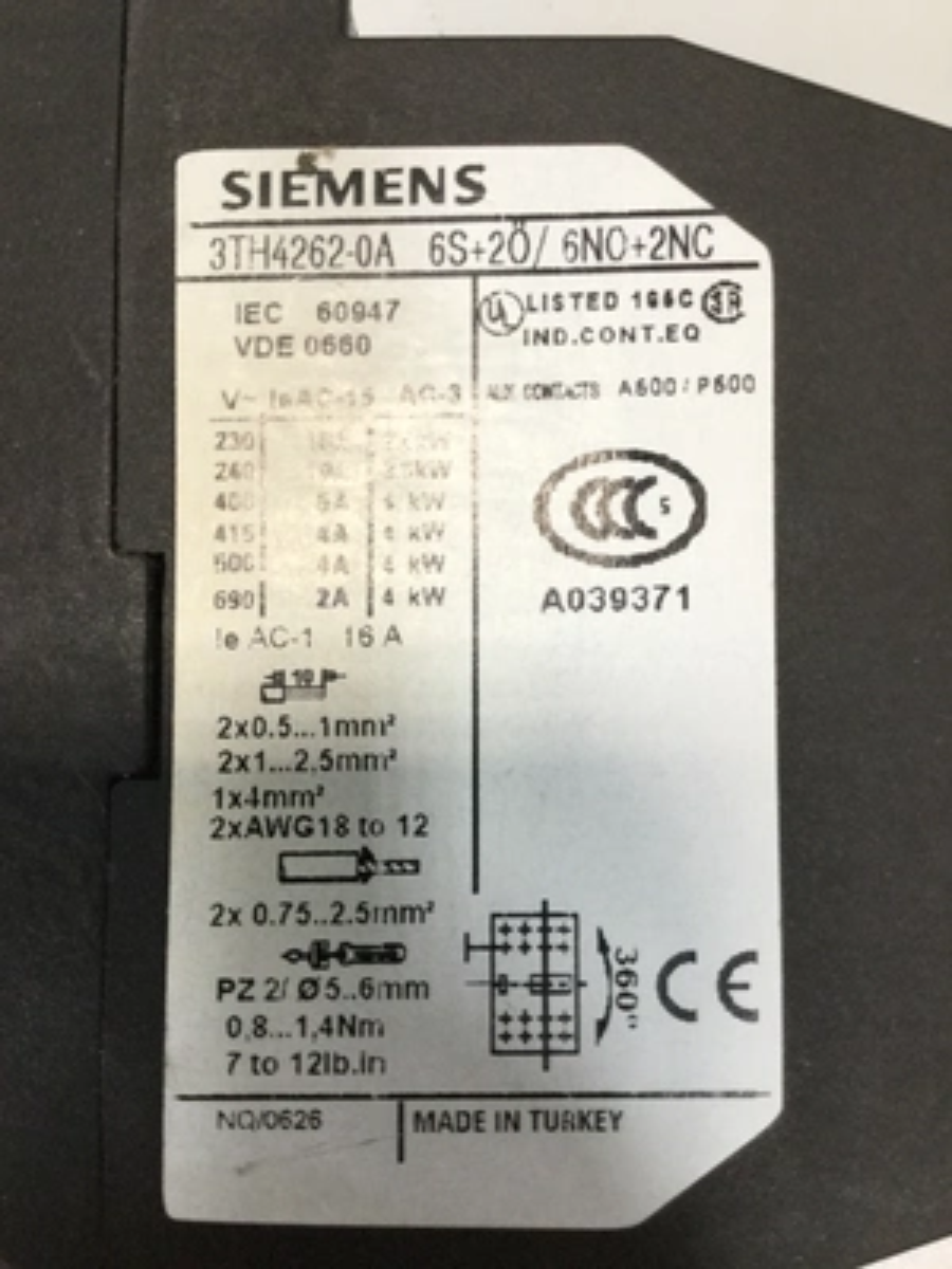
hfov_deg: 45.4
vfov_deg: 58.4
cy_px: 634
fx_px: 1137
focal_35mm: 31
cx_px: 476
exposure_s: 1/30
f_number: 2.4
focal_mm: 3.3
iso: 40
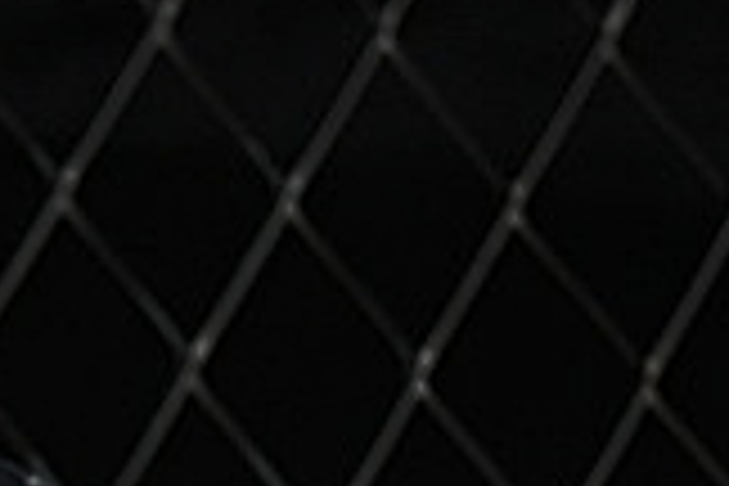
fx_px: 10124
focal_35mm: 500
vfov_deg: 2.7
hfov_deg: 4.0
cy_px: 1588
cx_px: -1372
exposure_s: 1/50
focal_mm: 50
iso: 160
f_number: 6.3
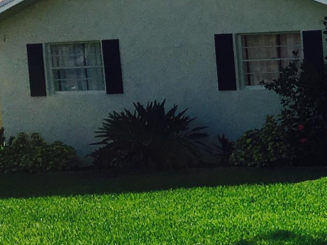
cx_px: 618
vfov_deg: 12.8
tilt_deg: -4.9
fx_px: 1077
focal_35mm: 114
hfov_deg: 14.7
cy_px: 238
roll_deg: +1.4
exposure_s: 1/2262
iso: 25
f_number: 2.2
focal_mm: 4.15
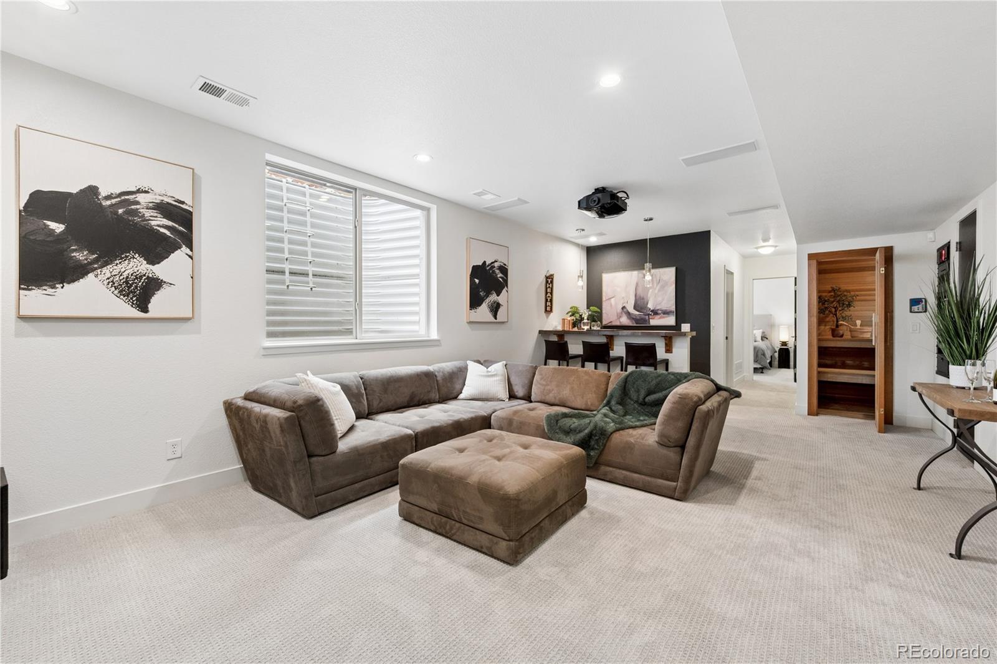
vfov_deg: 81.1
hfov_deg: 104.3
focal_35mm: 14
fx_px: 388
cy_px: 332
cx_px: 498
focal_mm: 14
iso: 800
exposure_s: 1/15
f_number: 9
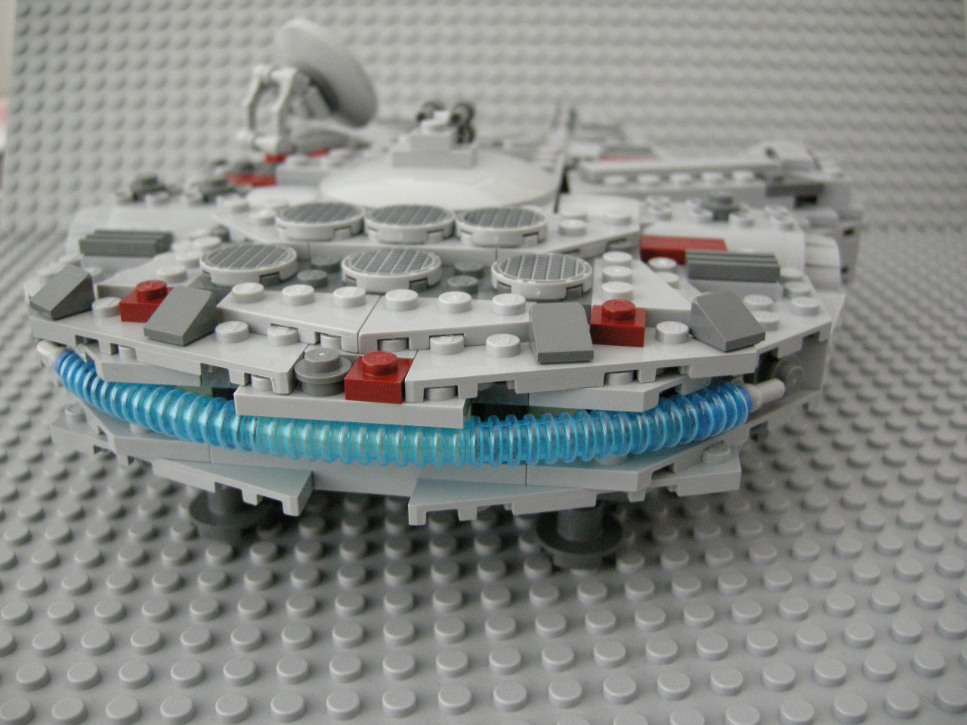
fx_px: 1006
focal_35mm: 36
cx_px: 484
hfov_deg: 51.4
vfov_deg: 39.7
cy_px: 362
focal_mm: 7.5
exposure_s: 1/59.3
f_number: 2.7
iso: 400
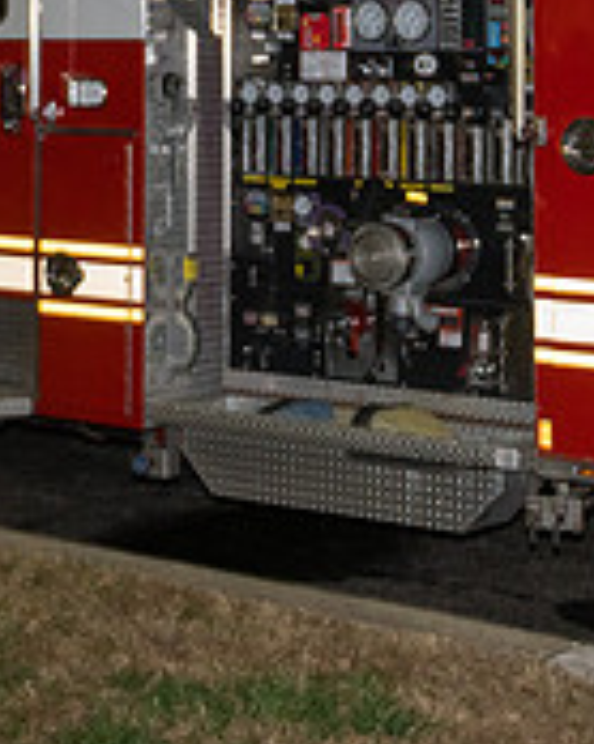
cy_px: -13
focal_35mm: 102
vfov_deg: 18.3
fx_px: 2243
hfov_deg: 15.1
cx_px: 269
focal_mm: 32
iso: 3200
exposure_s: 1/60
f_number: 4
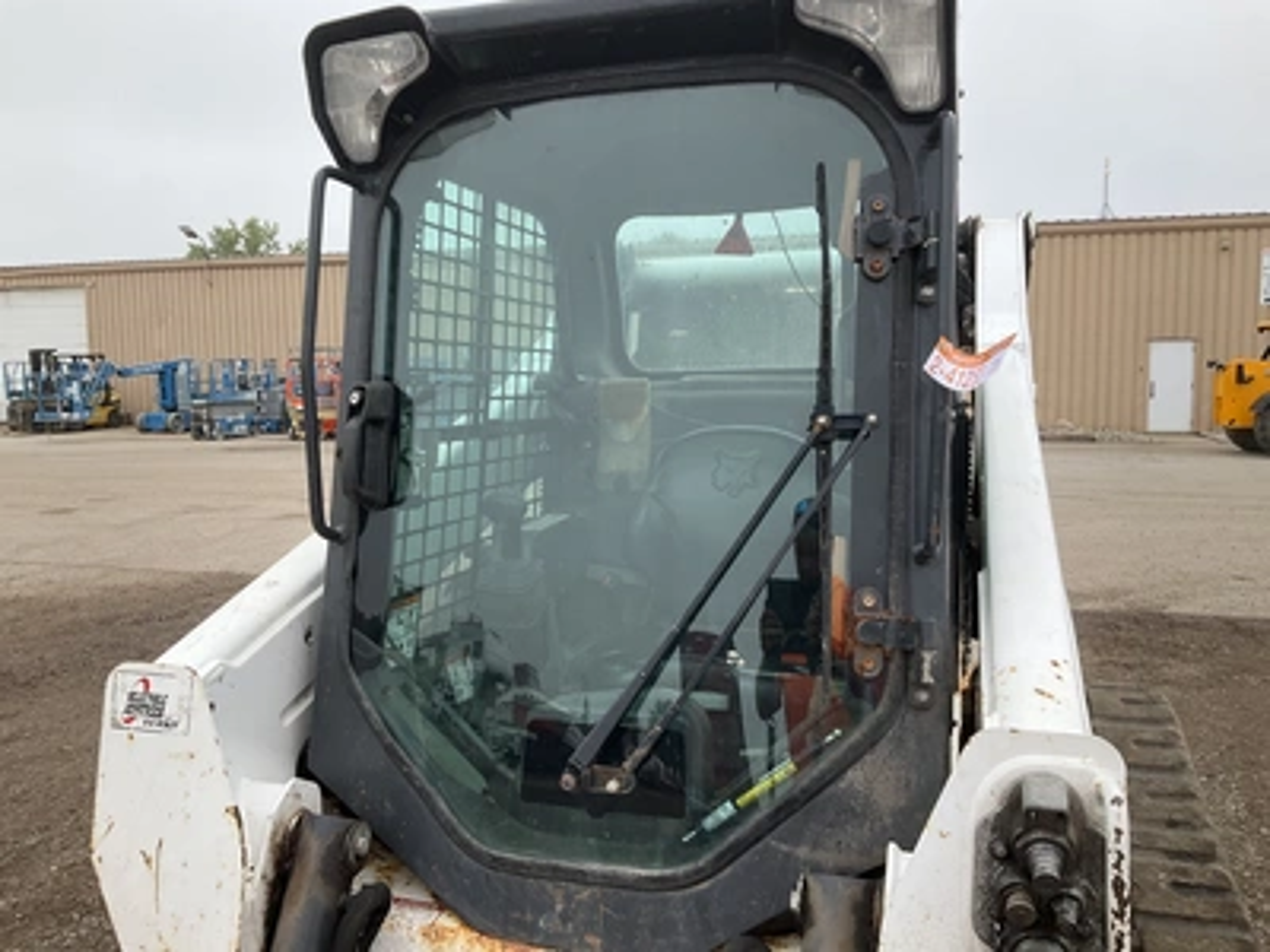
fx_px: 1064
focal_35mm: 29
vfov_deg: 48.2
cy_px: 476
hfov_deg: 61.7
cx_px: 635
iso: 25
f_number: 1.8
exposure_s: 1/255
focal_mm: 3
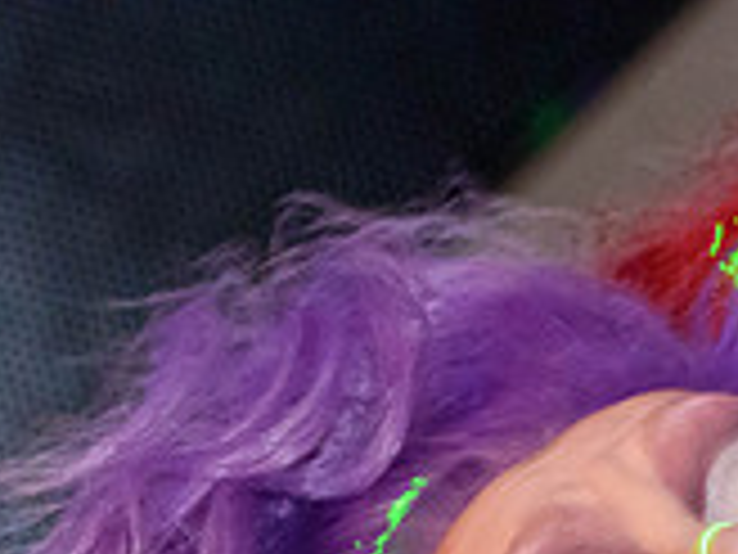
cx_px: 909
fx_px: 7611
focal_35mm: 357
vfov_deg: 4.1
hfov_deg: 5.5
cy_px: 863
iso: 4500
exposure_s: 1/60
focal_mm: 70
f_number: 4.5
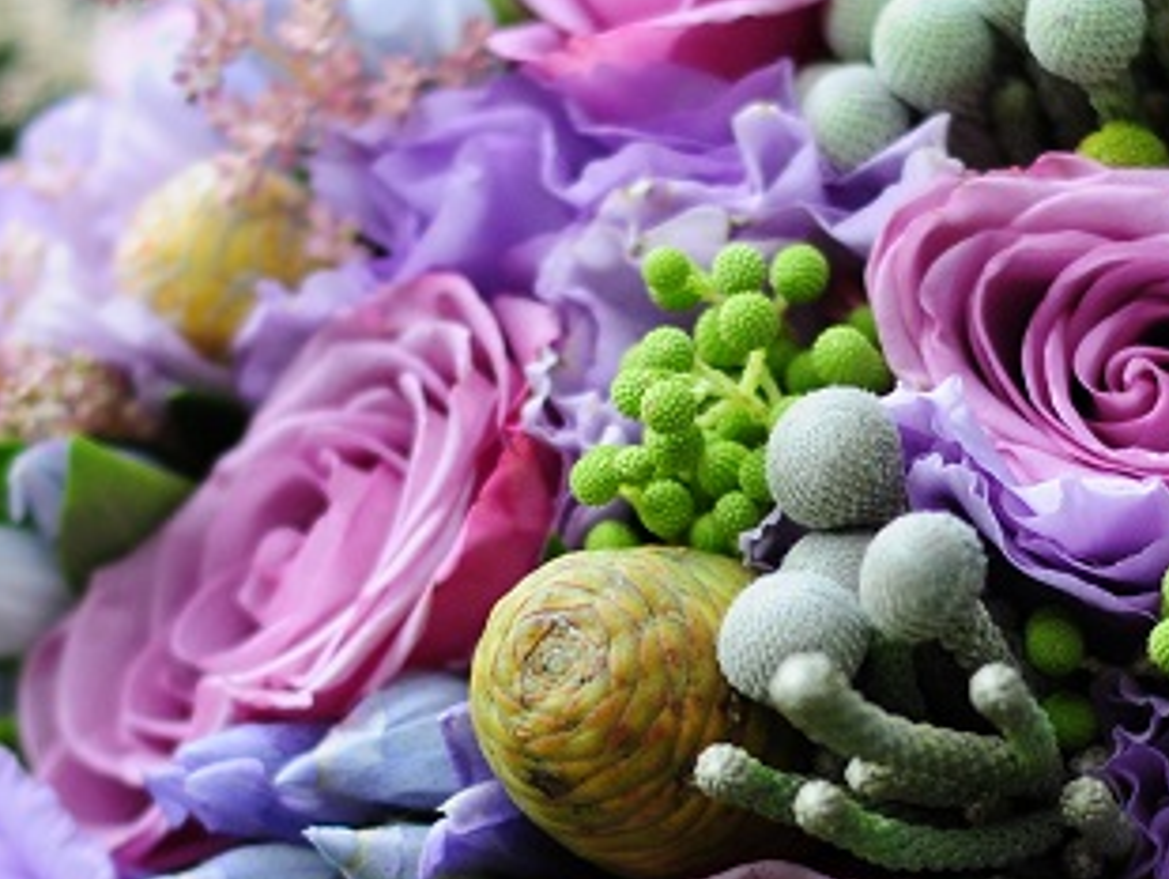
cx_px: 815
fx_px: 7841
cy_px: 687
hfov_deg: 8.5
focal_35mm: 232
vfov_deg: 6.4
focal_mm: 50
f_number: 2.2
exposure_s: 1/640
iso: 320
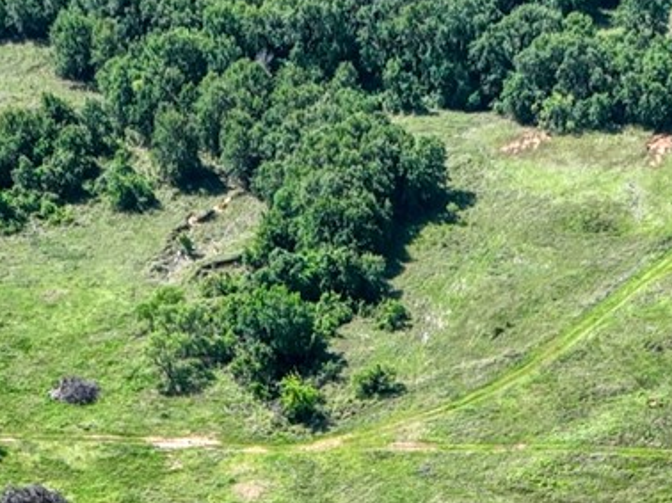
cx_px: 380
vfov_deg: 9.9
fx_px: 2522
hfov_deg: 15.2
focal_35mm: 130
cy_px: 1226
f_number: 2.8
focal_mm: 12.3
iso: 100
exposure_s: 1/1000
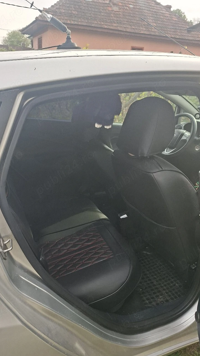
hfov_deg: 44.2
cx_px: 83
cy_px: 184
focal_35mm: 26
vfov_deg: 71.9
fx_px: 245
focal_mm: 5.54
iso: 50
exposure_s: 1/278
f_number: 1.8
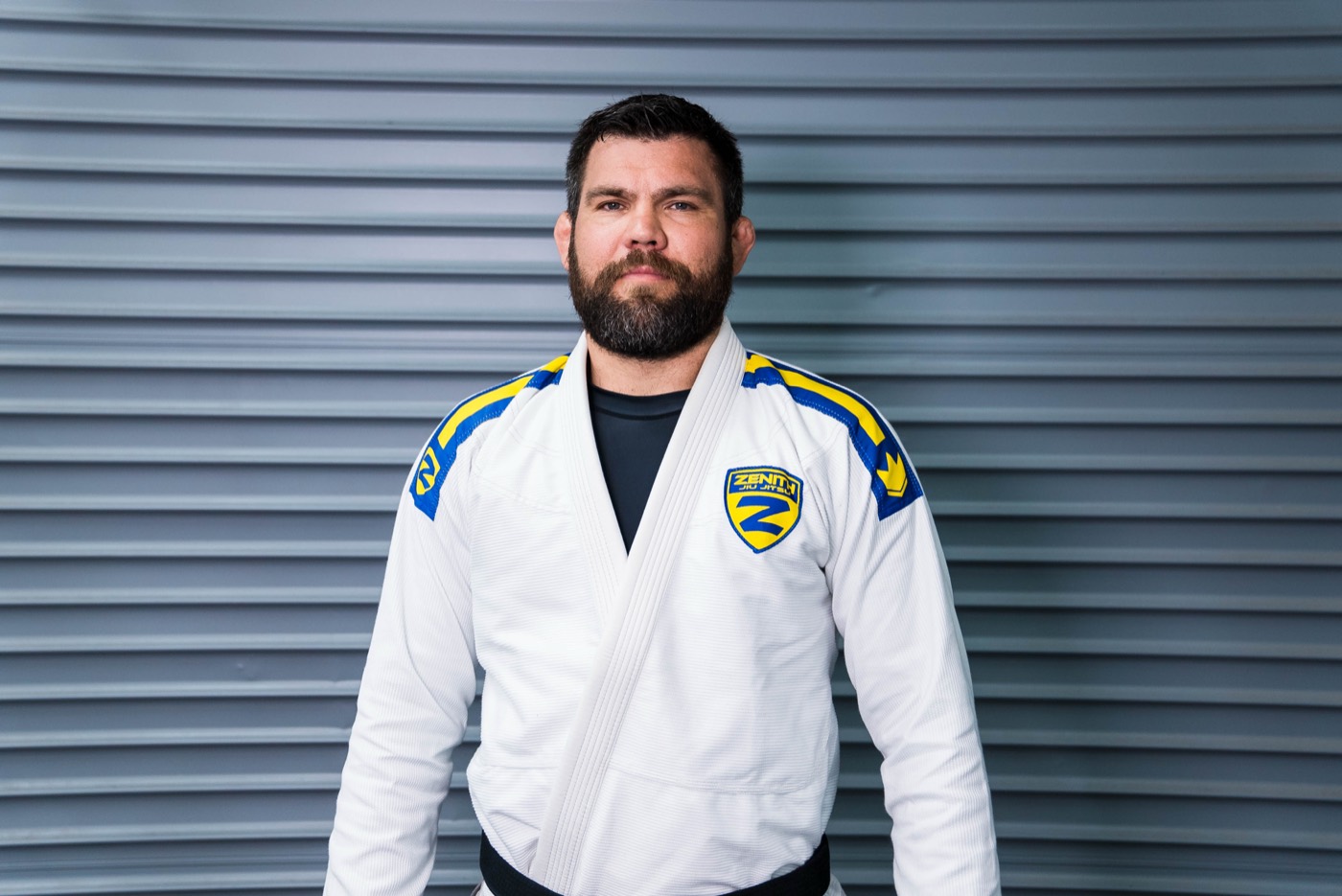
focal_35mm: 46
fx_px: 1716
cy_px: 448
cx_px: 671
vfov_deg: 29.3
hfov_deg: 42.7
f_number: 2.8
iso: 1000
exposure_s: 1/125
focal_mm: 46
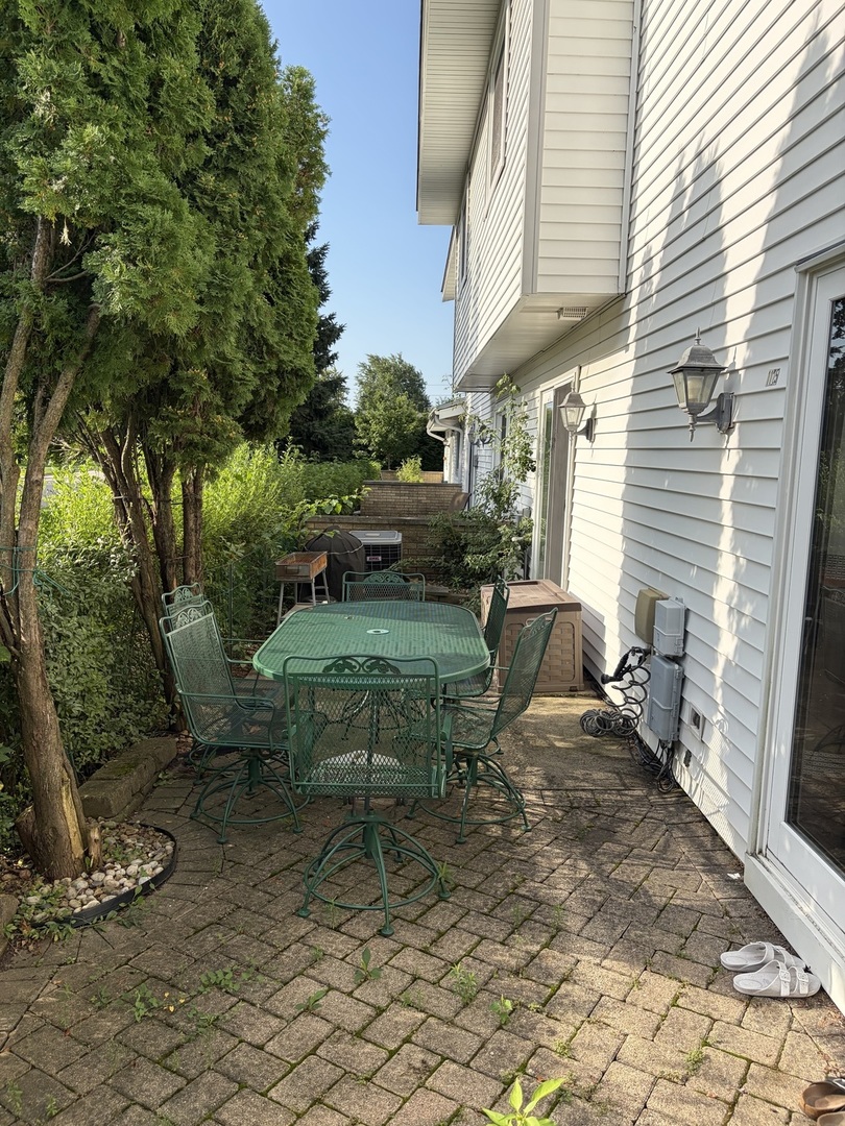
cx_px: 422
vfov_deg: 67.3
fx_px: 846
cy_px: 563
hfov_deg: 53.1
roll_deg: -2.0
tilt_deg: -6.7
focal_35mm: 26
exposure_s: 1/2985
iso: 50
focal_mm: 5.96
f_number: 1.6
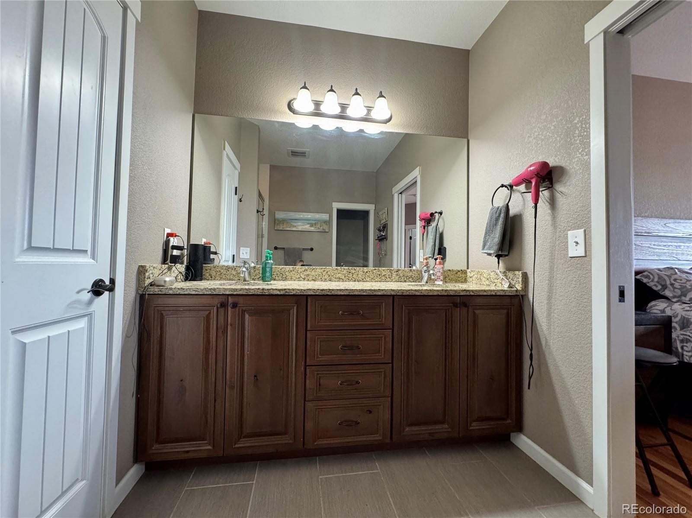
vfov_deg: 85.6
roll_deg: -0.5
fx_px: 280
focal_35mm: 14
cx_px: 346
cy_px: 259
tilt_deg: +1.0
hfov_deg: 102.1
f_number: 2.2
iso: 400
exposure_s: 1/60
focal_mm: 2.22
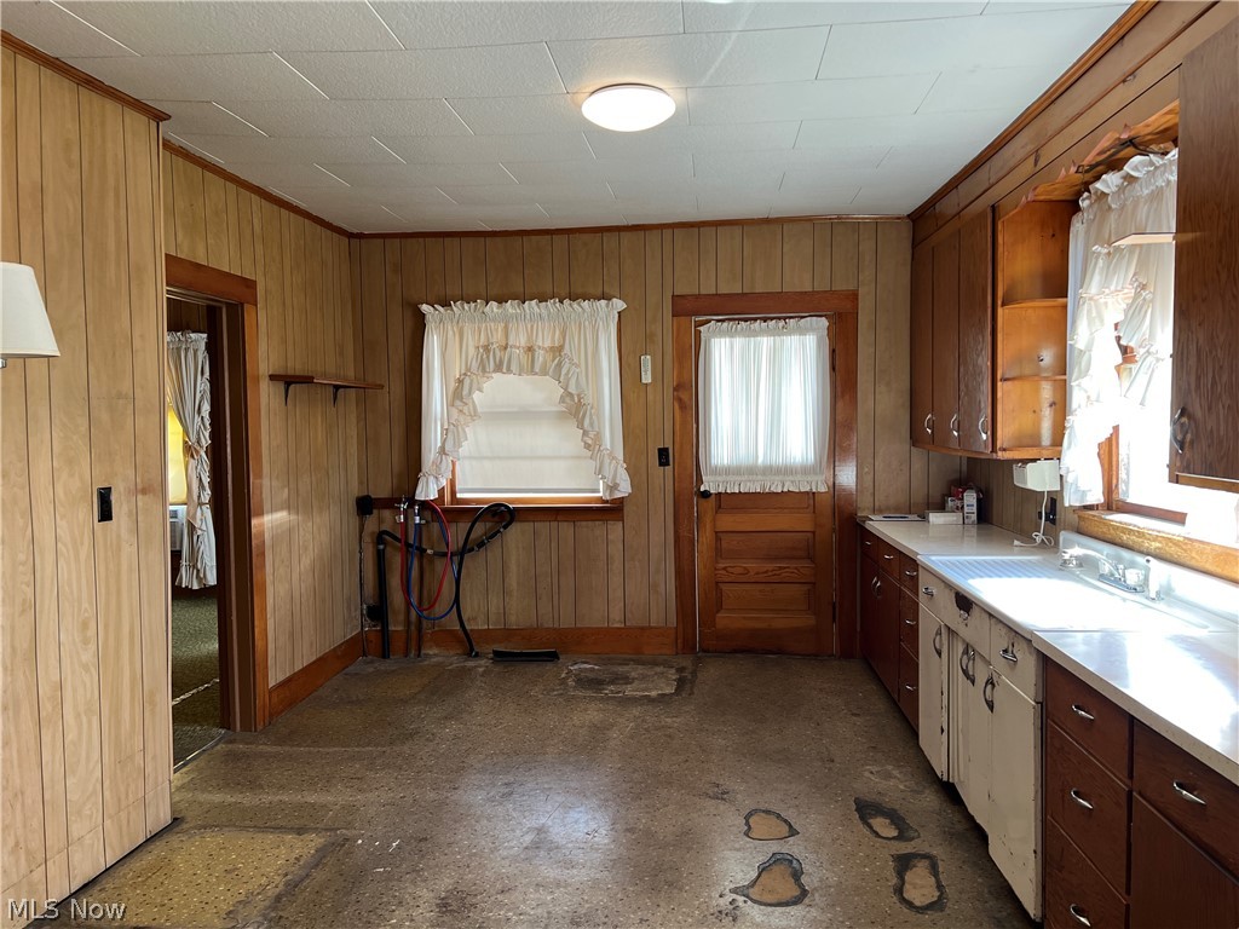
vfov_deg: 53.1
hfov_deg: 67.3
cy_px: 464
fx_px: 931
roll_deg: +2.0
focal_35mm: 26
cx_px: 620
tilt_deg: -3.9
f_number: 1.5
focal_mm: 5.7
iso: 125
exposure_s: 1/120
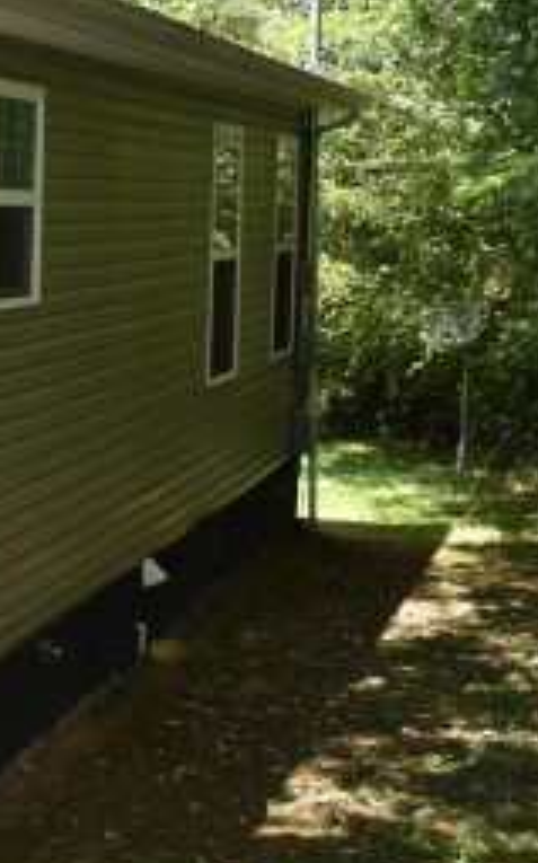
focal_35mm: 81
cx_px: -386
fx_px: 1903
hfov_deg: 14.4
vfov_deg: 25.4
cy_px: 294
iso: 100
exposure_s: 1/200
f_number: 3.5
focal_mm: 18
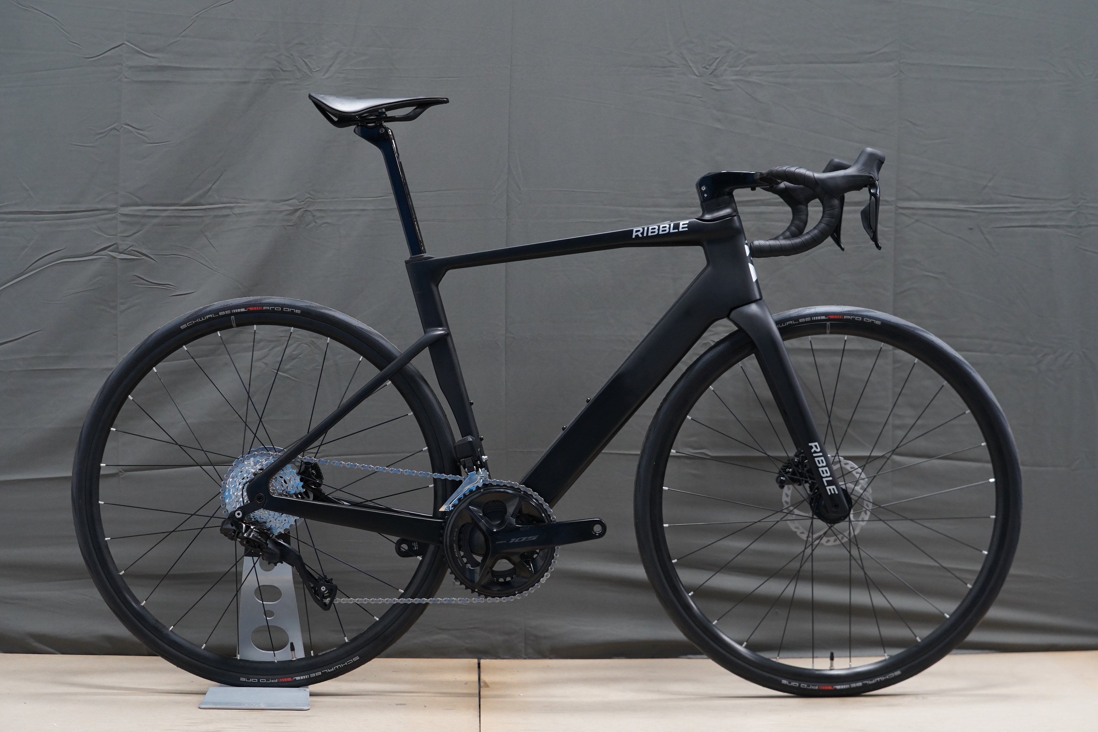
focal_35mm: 70
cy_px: 366
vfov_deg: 19.5
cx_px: 549
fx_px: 2135
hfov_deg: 28.8
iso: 2500
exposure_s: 1/160
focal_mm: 70
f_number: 5
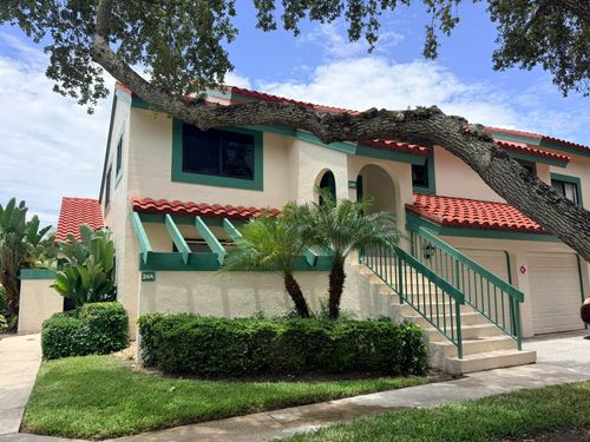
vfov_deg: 56.8
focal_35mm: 24
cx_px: 295
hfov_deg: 71.6
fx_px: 409
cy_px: 221
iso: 100
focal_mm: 6.76
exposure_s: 1/3953
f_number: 1.78
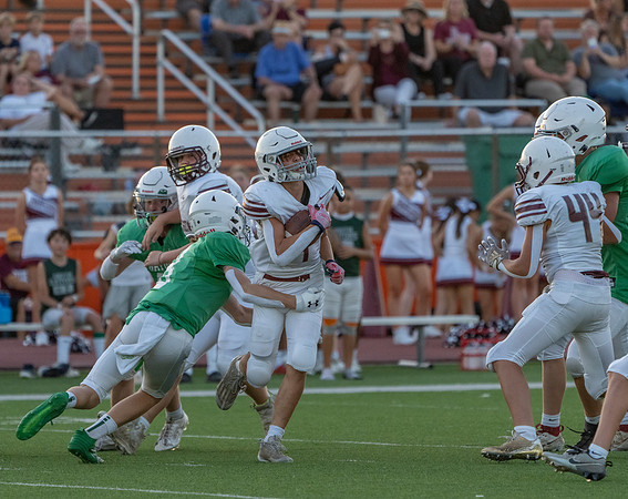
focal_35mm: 417
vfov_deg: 3.7
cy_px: 280
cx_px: 300
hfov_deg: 4.7
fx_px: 7718
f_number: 5.6
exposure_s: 1/1250
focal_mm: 318
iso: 2500
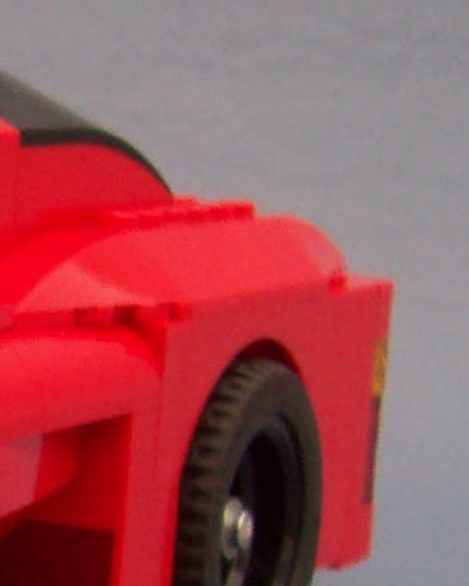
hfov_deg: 8.9
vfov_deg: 12.5
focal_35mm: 152
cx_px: -747
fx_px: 2637
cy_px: 586
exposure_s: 1/180
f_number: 2.8
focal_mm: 5.6
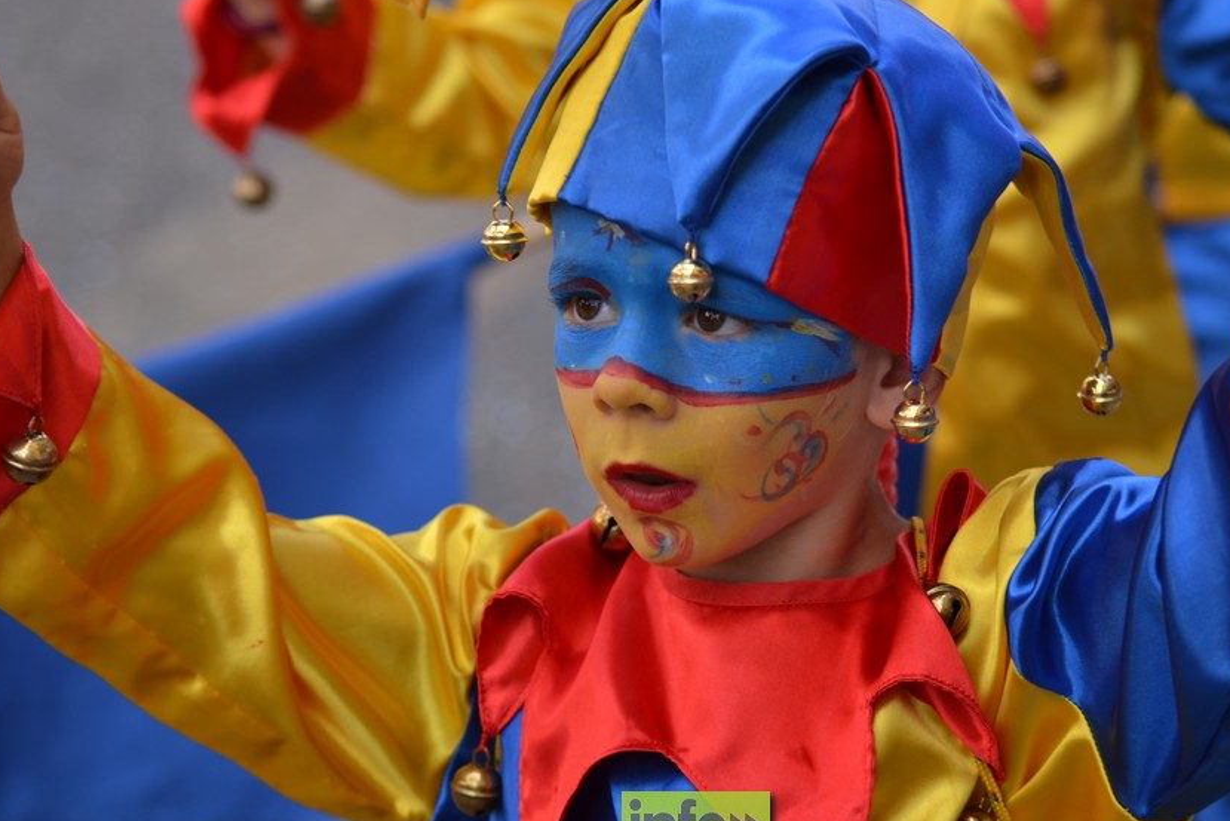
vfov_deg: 10.9
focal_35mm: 126
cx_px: 696
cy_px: 405
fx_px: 4305
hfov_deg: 16.3
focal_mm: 68
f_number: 2.8
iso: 100
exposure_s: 1/400
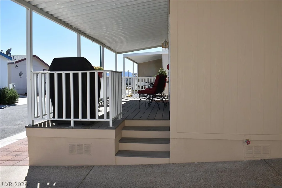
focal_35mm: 30
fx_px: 235
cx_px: 141
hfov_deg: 61.9
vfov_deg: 43.7
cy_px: 94
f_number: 8
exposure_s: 1/200
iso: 100
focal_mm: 20
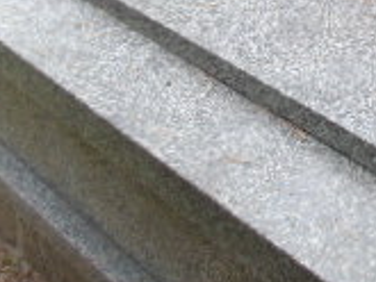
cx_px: 508
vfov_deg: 14.7
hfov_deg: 18.6
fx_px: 1054
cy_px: -73
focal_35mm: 97
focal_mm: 4.4
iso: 80
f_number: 3.4
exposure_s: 1/30
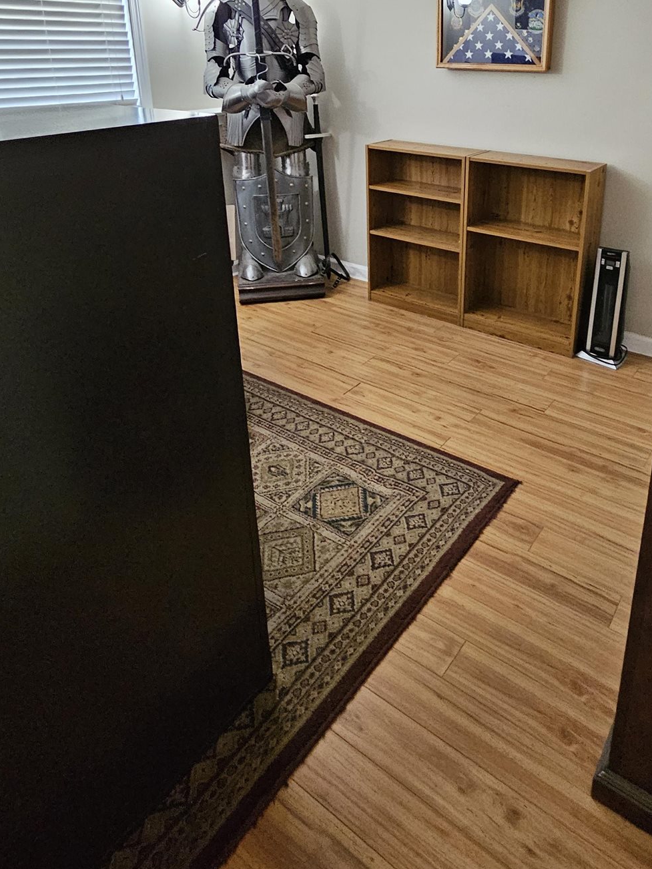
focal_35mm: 23
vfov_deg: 70.6
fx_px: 577
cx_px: 404
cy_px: 255
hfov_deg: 58.2
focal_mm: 2.2
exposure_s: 1/30
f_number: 2.2
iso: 640
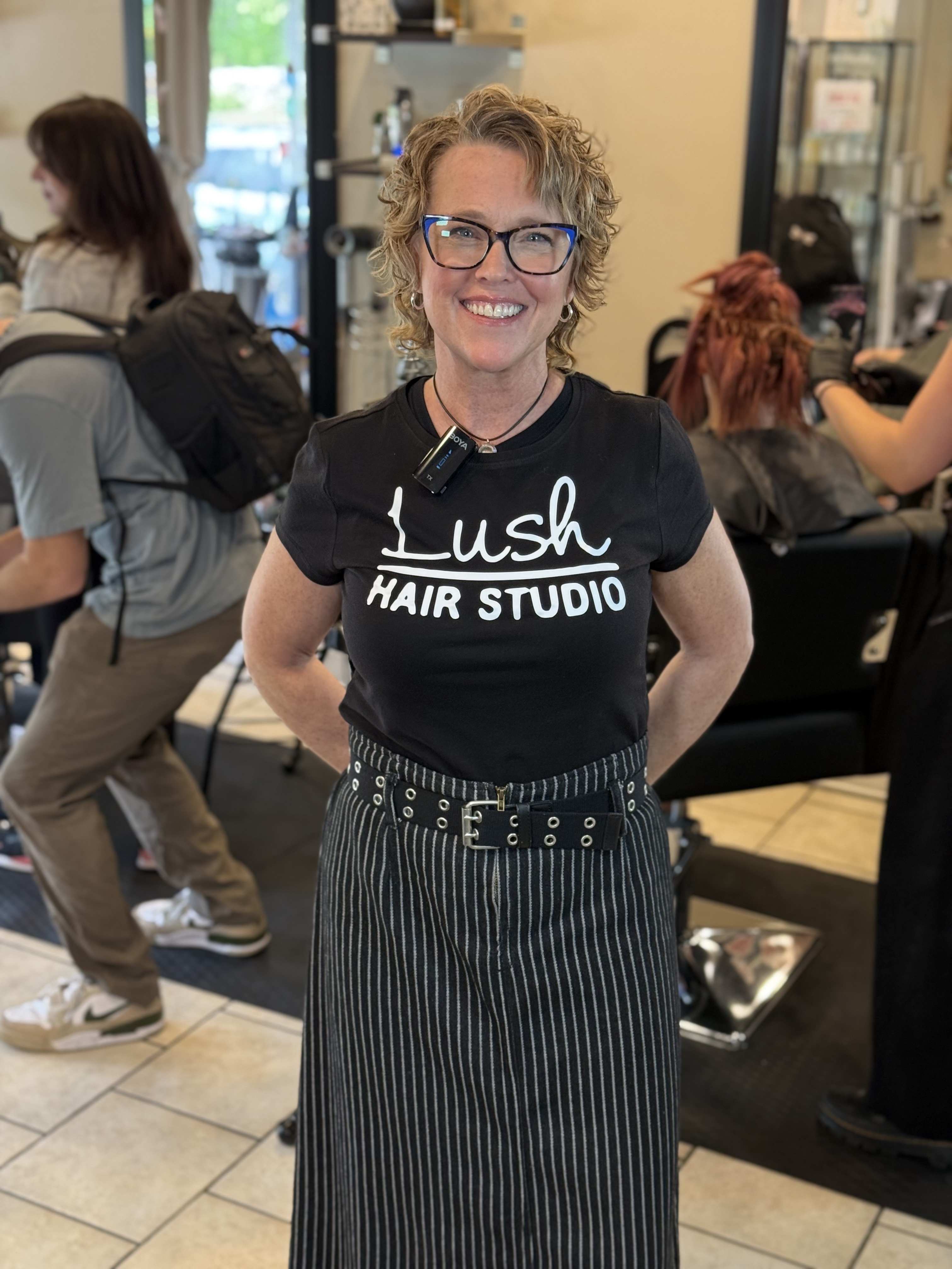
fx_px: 1760
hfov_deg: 30.3
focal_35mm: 48
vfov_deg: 39.7
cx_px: 476
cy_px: 634
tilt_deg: -18.1
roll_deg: -2.2
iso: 125
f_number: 1.78
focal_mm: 6.76
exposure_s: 1/60
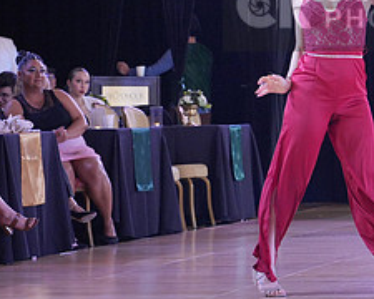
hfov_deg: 9.9
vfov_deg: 7.9
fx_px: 2147
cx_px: 404
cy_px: 7
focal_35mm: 194
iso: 2500
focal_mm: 80
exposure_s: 1/500
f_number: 4
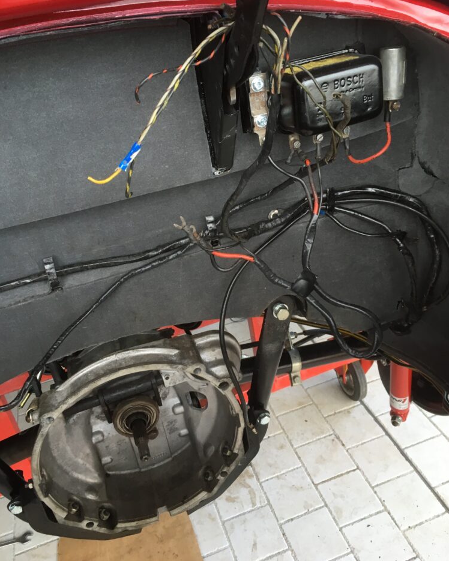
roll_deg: +12.9
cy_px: 255
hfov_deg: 47.1
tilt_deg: -31.7
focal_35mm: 31
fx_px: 515
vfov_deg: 57.1
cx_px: 230
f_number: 2.2
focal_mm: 4.15
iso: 40
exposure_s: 1/33
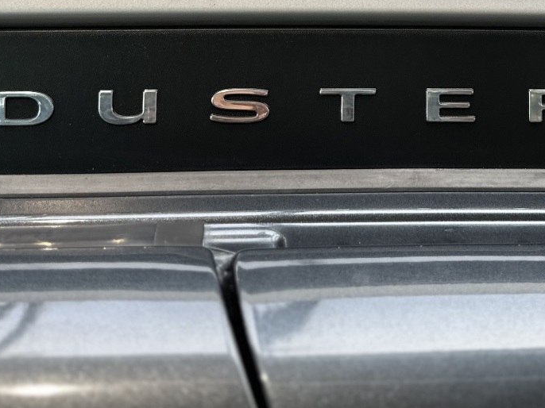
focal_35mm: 63
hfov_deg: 30.6
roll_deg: -1.6
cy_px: -121
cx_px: 350
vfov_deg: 21.1
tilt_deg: -8.3
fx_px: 992
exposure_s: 1/165
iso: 64
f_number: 1.78
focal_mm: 6.86
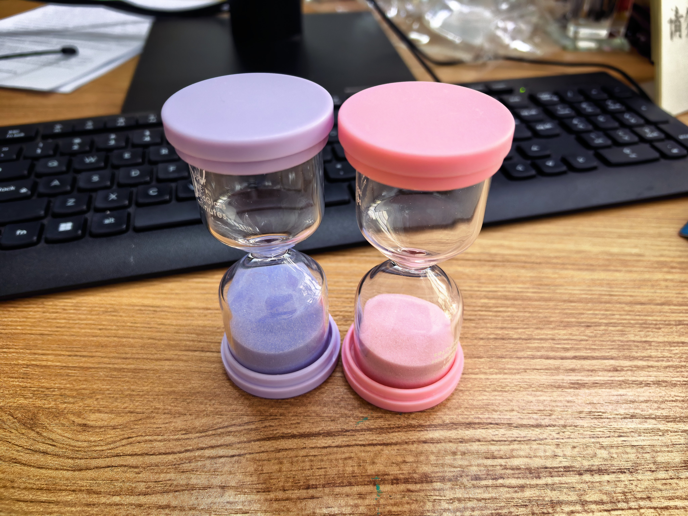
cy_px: 258
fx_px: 477
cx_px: 344
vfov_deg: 56.8
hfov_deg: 71.6
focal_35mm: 24
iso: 200
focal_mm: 5.75
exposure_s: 1/50
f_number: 2
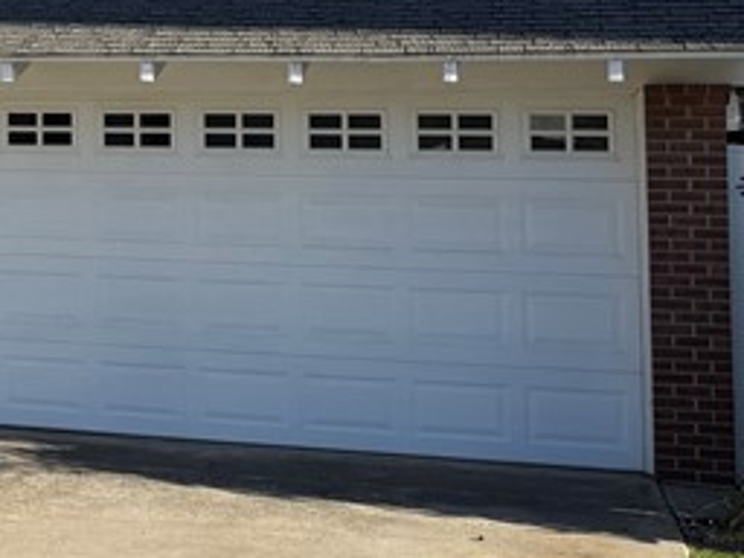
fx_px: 2063
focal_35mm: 96
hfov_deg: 17.4
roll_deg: -1.0
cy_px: 6
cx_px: -512
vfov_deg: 15.1
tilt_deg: +3.8
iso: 80
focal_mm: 6.76
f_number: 1.78
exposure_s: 1/3425
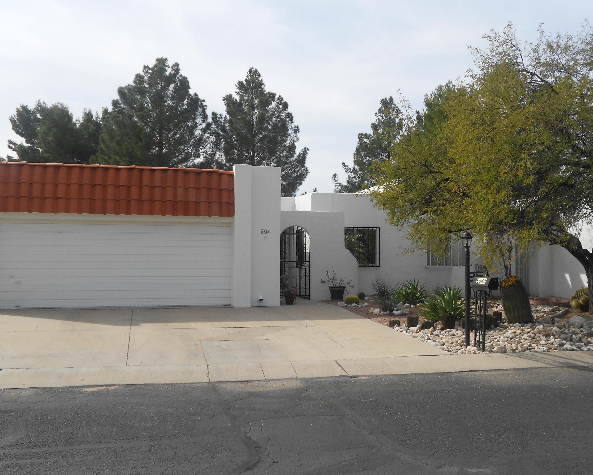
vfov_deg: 43.4
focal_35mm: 34
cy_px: 236
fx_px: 597
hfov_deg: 52.8
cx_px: 298
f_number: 3.6
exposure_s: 1/1000
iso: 80
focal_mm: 5.8
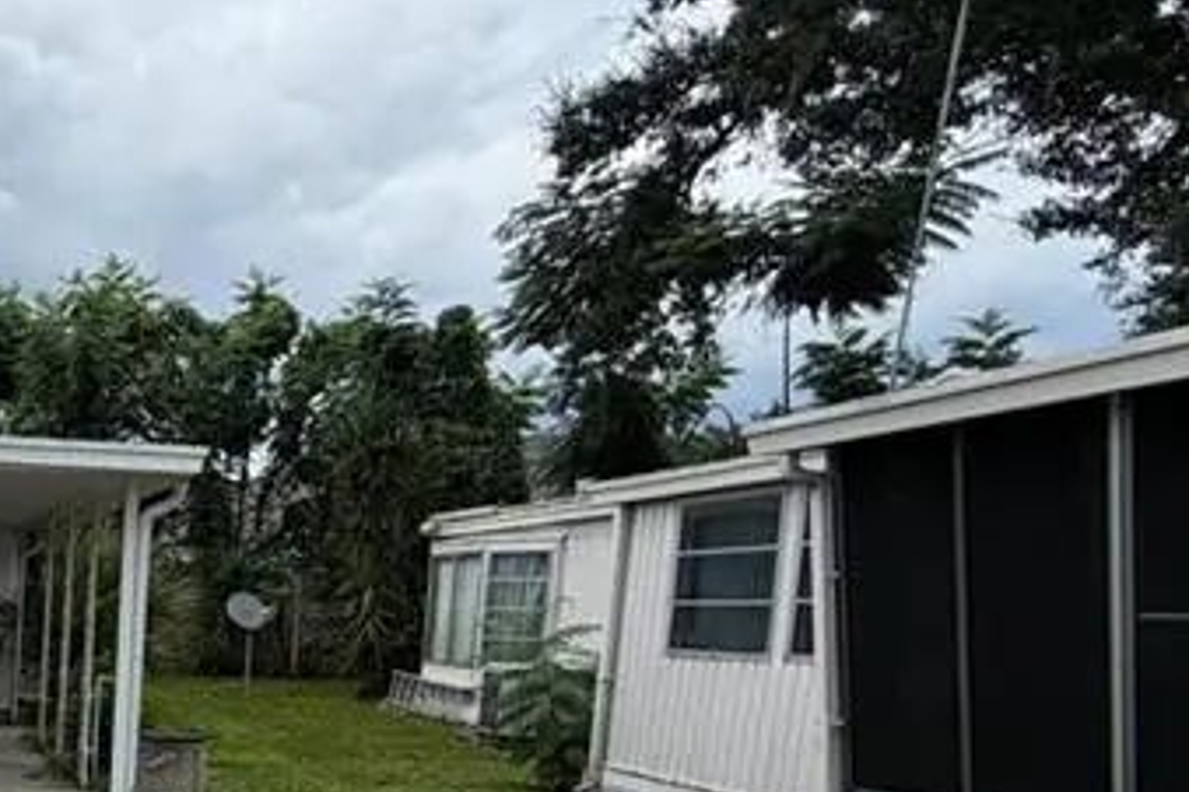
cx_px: -372
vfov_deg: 28.2
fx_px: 1453
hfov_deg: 32.7
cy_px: 838
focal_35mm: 44
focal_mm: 2.22
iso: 40
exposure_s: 1/585
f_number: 2.2
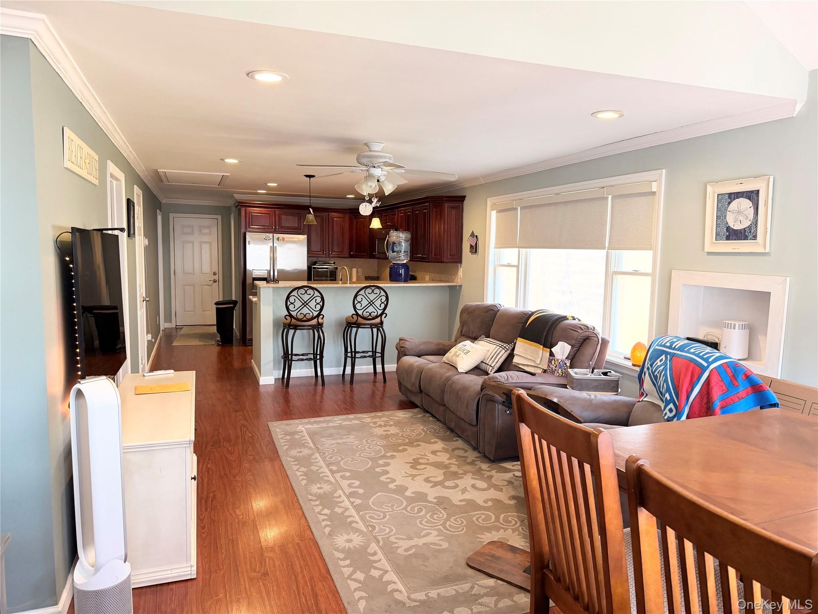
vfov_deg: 56.8
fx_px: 567
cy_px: 307
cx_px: 409
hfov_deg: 71.6
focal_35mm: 24
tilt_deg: -6.4
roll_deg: -0.9
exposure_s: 1/120
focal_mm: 6.76
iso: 200
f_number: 1.78
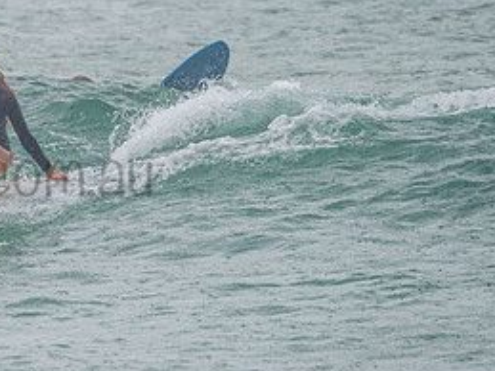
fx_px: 18795
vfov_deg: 1.1
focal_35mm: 1315
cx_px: 73
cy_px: 70
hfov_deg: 1.5
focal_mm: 500
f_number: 5.6
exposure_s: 1/320
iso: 360
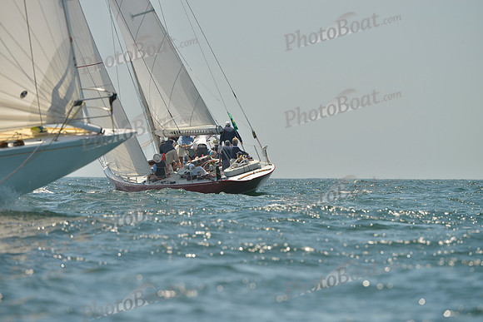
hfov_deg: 5.7
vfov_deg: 3.8
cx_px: 242
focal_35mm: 360
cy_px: 161
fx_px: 4831
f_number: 8
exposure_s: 1/1250
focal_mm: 360
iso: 280
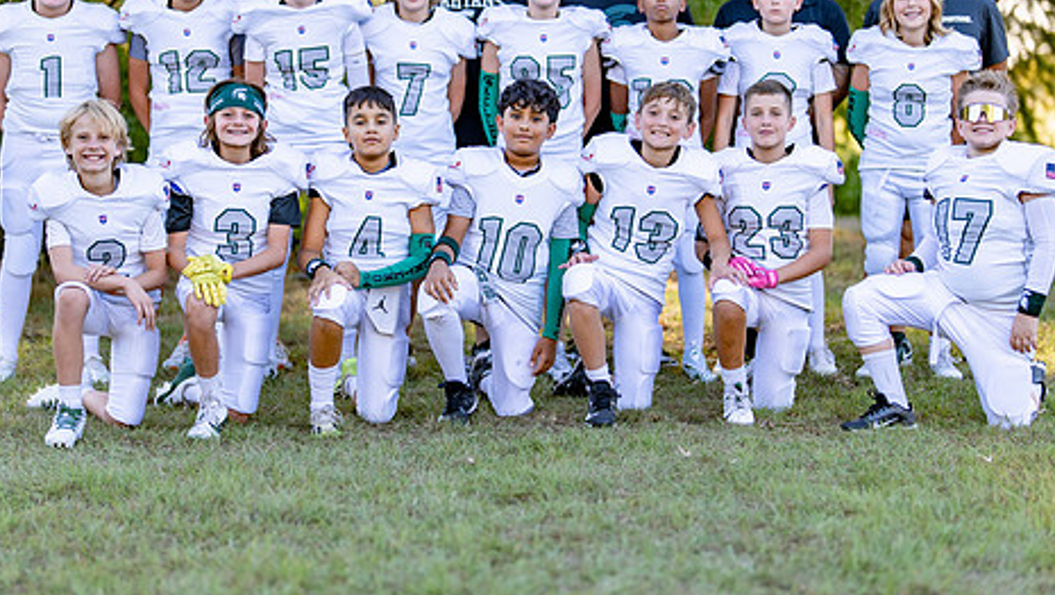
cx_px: 516
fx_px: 2239
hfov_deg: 26.5
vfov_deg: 15.1
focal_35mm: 80
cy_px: 196
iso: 100
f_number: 1.2
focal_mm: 50
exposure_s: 1/1000
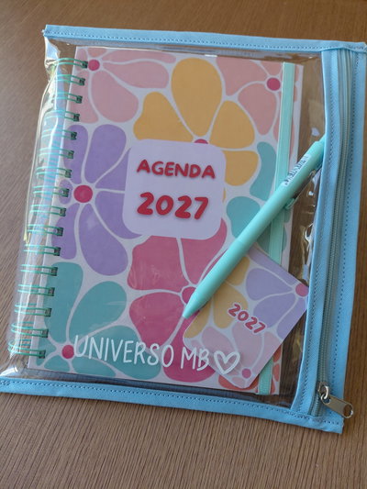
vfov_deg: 69.4
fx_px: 353
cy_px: 244
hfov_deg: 54.9
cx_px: 184
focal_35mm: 25
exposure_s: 1/131
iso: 50
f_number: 1.8
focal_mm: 4.69
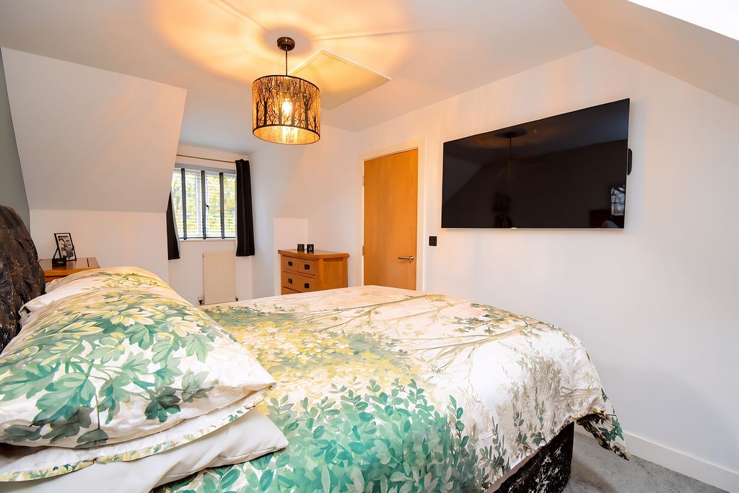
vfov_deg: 77.3
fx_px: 308
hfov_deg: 100.4
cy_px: 246
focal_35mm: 15
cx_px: 370
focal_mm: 10
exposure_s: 1/60
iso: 2500
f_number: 4.5
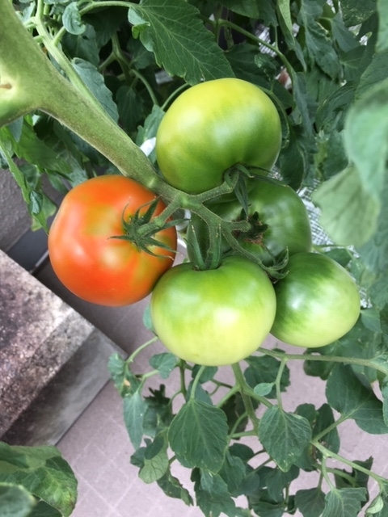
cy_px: 258
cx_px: 194
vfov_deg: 61.7
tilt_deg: -63.8
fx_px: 433
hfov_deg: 48.2
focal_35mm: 29
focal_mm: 4.15
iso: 32
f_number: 2.2
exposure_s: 1/120
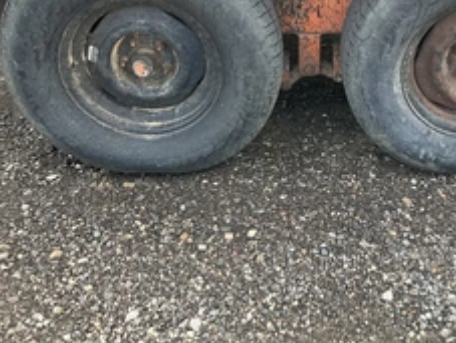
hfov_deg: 36.9
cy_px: 66
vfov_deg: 28.0
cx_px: 313
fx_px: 673
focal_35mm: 51
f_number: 1.8
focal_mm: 3
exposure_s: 1/137
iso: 16
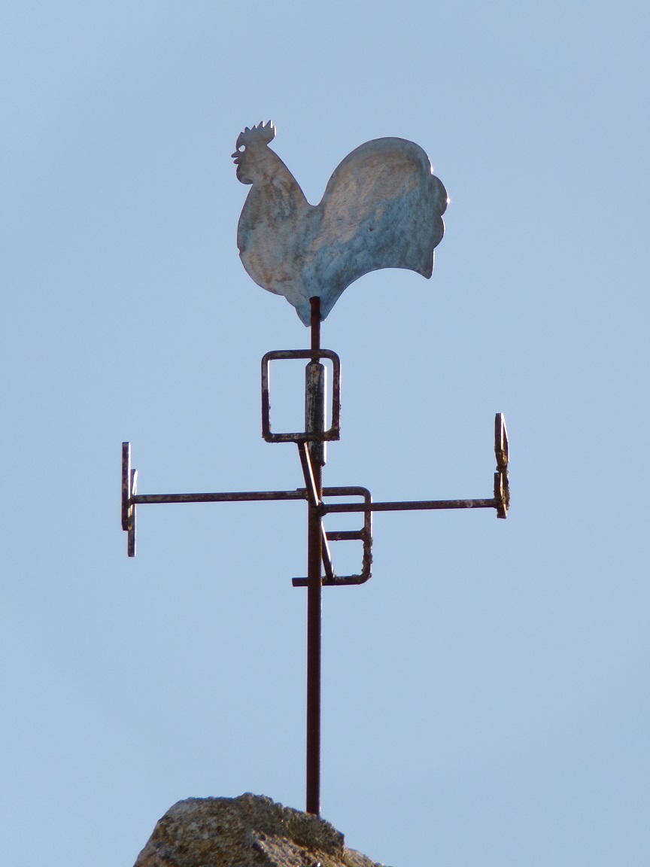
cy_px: 434
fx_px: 18001
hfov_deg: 2.1
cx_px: 325
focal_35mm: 719
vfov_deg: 2.8
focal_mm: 129
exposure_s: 1/220
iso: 100
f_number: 7.3
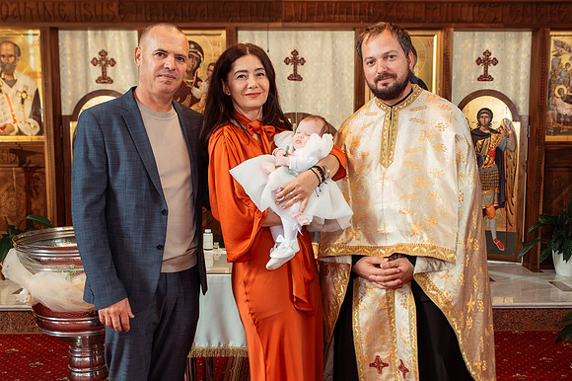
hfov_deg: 47.4
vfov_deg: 32.6
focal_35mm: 41
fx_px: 651
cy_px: 183
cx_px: 307
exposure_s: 1/250
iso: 4000
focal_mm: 31
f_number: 3.5
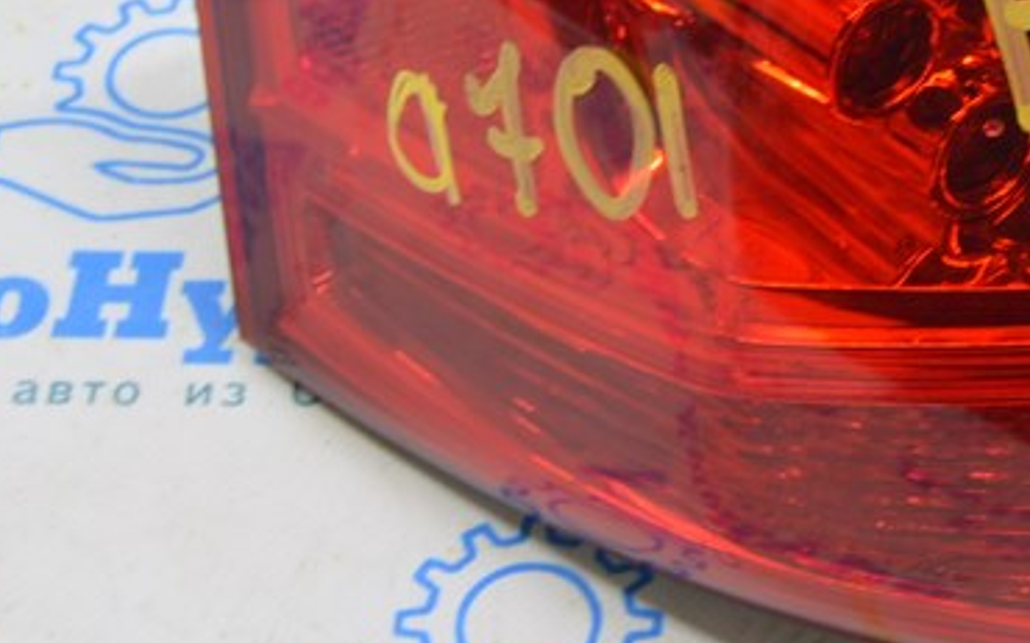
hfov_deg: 18.4
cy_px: -104
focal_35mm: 110
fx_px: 3087
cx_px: 1075
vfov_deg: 11.7
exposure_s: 1/20
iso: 400
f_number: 5.6
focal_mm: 26
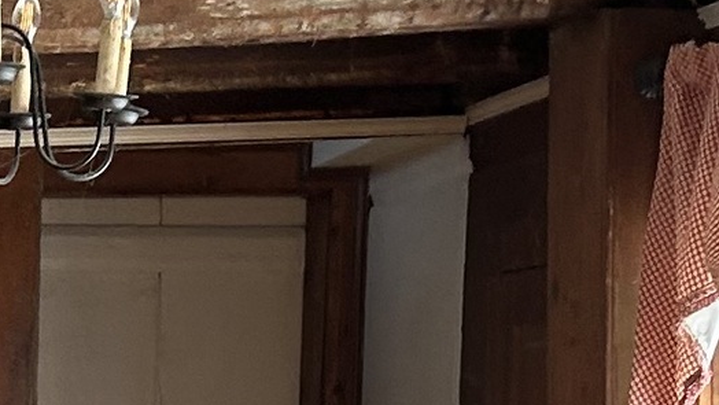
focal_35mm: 166
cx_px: -313
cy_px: 608
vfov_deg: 7.2
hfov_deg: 12.4
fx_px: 3165
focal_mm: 5.7
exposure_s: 1/91
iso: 125
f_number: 1.5
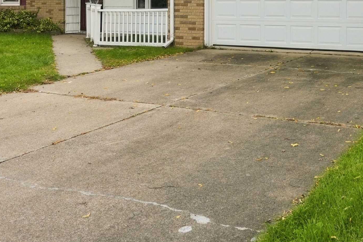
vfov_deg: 24.3
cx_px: 236
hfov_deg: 37.2
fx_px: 535
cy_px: -5
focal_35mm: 53
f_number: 7.1
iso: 640
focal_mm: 24
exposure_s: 1/1000
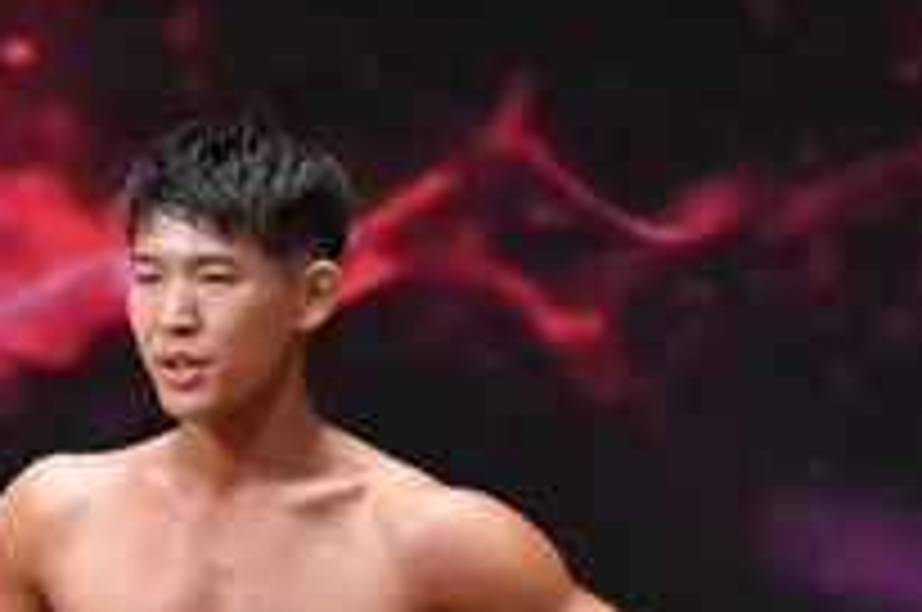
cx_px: -398
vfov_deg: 1.4
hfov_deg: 2.1
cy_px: 1035
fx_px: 24650
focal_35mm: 964
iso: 8000
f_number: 5.6
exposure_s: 1/400
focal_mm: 170
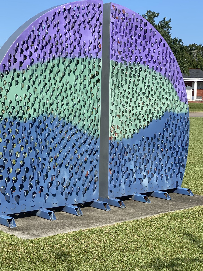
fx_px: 516
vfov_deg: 29.3
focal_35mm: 66
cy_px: 115
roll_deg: -1.3
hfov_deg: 22.2
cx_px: 84
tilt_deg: -0.7
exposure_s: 1/1597
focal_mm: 6
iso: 20
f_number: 2
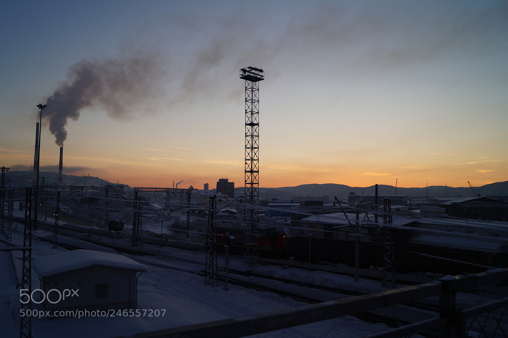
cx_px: 254
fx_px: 423
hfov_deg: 62.0
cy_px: 169
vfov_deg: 43.6
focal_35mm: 30
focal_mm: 20
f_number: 4
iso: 100
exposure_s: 1/200
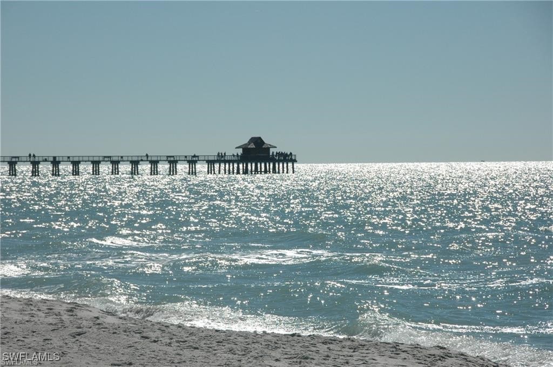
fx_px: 2761
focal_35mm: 180
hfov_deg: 11.4
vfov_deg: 7.6
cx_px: 276
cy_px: 184
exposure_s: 1/1600
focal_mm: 120
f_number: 10
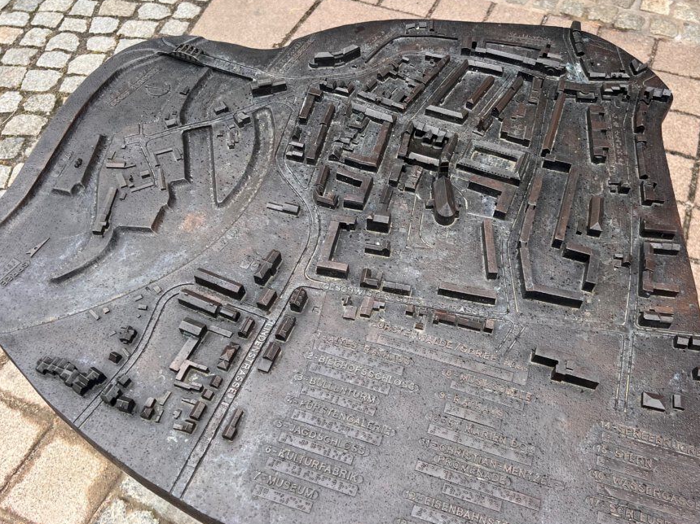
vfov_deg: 45.4
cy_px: 275
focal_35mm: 31
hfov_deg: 58.3
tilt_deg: -54.9
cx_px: 376
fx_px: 627
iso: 40
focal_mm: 5.7
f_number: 1.5
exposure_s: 1/230
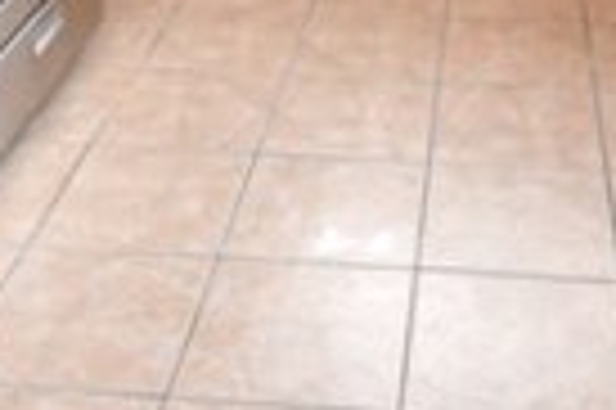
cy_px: -493
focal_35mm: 70
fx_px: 1196
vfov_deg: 14.6
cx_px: 301
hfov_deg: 28.9
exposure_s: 1/125
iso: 800
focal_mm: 10
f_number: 5.6
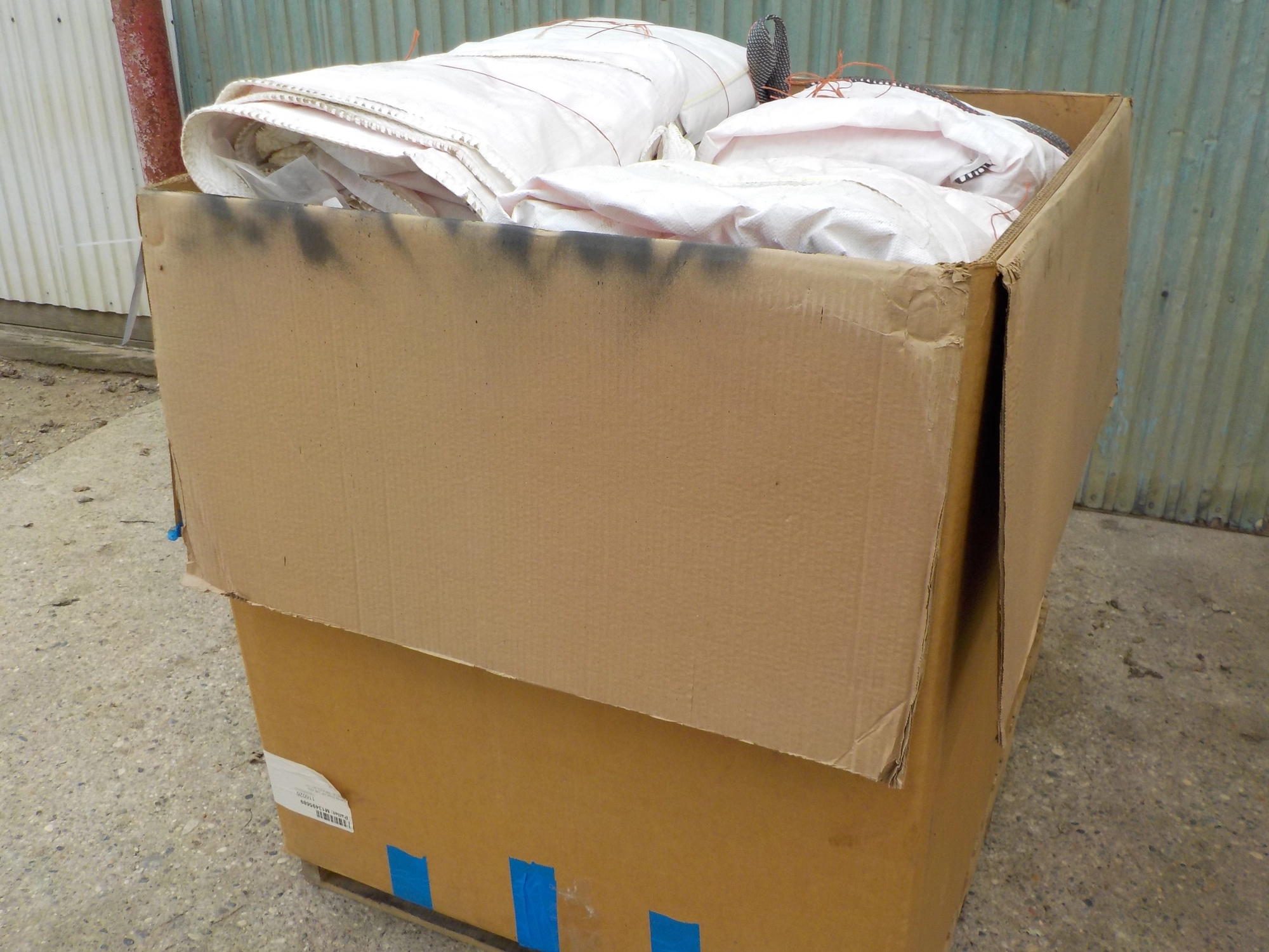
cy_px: 476
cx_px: 634
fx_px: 1100
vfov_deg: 46.8
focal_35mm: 30
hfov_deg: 60.0
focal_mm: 4.1
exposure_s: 1/400
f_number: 3.3
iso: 125
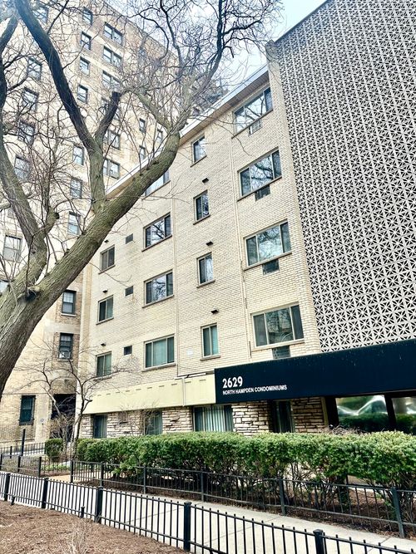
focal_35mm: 24
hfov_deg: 56.8
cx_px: 208
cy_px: 277
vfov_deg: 71.6
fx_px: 385
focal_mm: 6.86
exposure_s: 1/299
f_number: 1.78
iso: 80
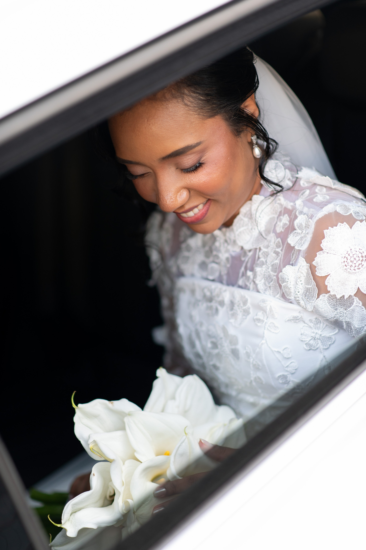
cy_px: 275
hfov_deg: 16.0
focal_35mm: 85
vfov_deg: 23.9
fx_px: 1298
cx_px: 183
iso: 500
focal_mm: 85
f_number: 2
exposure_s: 1/250
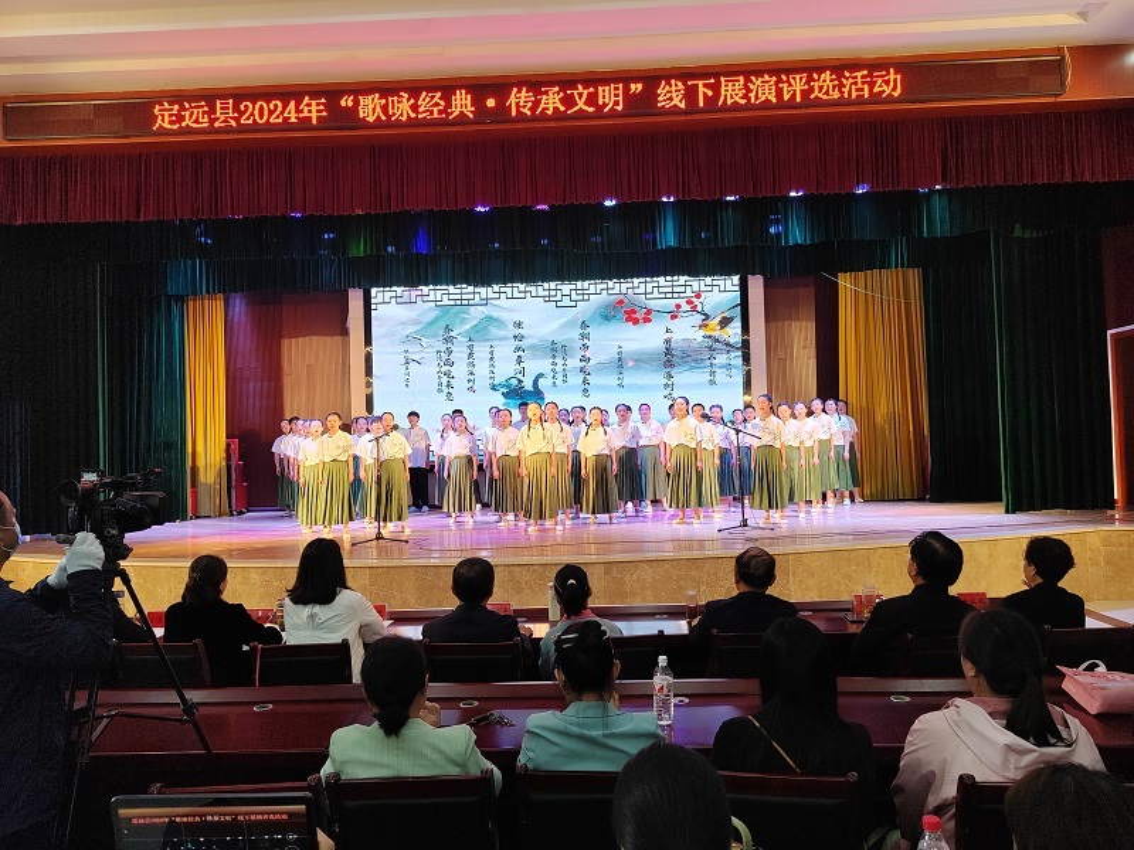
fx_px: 885
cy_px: 425
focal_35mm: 27
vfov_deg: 51.4
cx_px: 567
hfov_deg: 65.3
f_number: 1.9
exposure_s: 1/100
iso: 160
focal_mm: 5.52
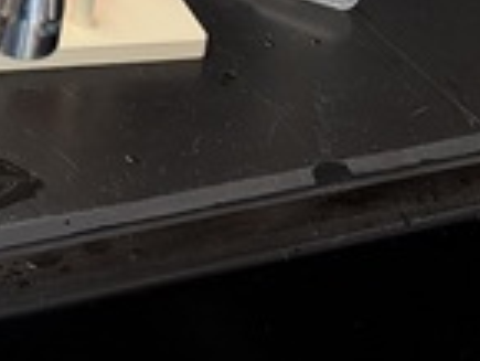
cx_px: -414
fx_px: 2345
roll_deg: -3.0
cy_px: -666
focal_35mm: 169
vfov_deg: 7.8
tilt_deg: -18.8
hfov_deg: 10.9
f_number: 1.8
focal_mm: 6.93
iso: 200
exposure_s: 1/60
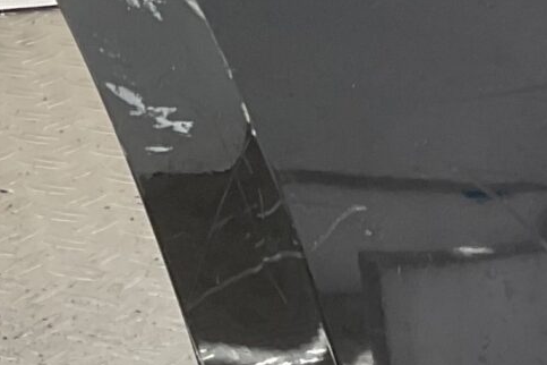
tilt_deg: -20.4
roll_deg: -4.6
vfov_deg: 8.6
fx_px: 2431
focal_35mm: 160
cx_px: 1076
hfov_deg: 11.6
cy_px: 97
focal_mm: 3
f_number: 1.8
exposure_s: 1/120
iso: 16
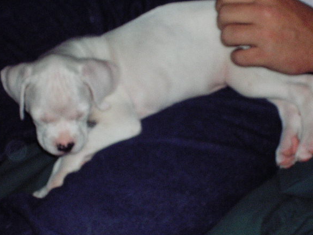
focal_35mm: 100
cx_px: 158
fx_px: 905
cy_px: 113
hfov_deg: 19.6
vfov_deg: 14.8
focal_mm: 13.7
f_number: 8.5
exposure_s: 1/60.1
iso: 148
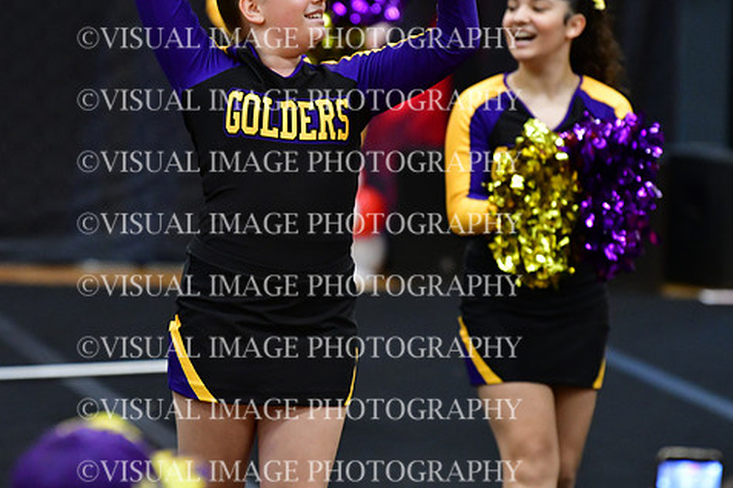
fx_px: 7431
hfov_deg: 5.6
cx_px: 300
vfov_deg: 3.8
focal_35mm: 365
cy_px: 193
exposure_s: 1/500
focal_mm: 200
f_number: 3.5
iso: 4000
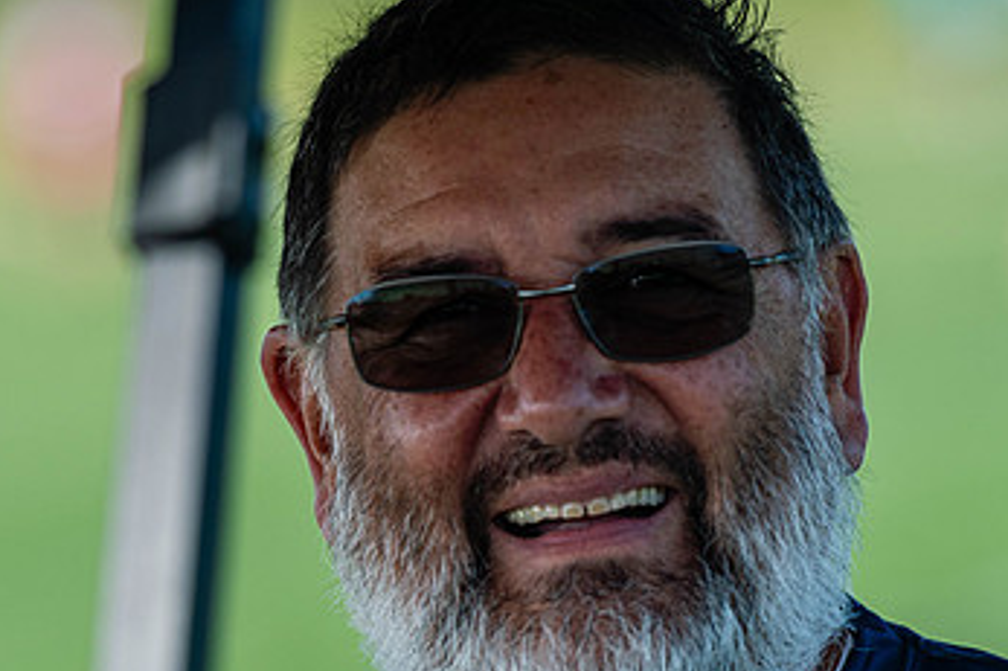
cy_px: 365
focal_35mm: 502
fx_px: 14049
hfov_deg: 4.1
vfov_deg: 2.7
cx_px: 415
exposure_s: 1/1000
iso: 100
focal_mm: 200
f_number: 3.2
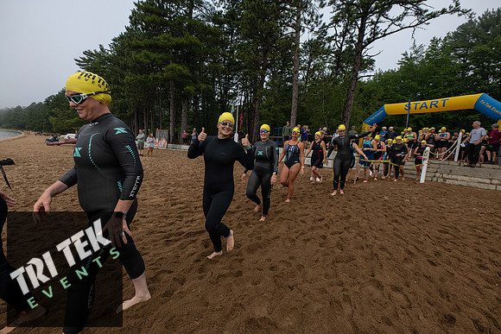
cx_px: 250
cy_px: 167
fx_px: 195
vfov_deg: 81.2
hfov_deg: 104.2
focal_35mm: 14
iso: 320
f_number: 4
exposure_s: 1/1000
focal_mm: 14
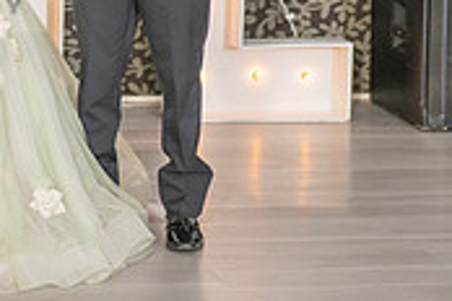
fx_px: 2348
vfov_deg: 7.3
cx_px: -174
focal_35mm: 187
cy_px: -30
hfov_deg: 10.7
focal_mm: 56
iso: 500
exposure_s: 1/160
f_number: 3.5
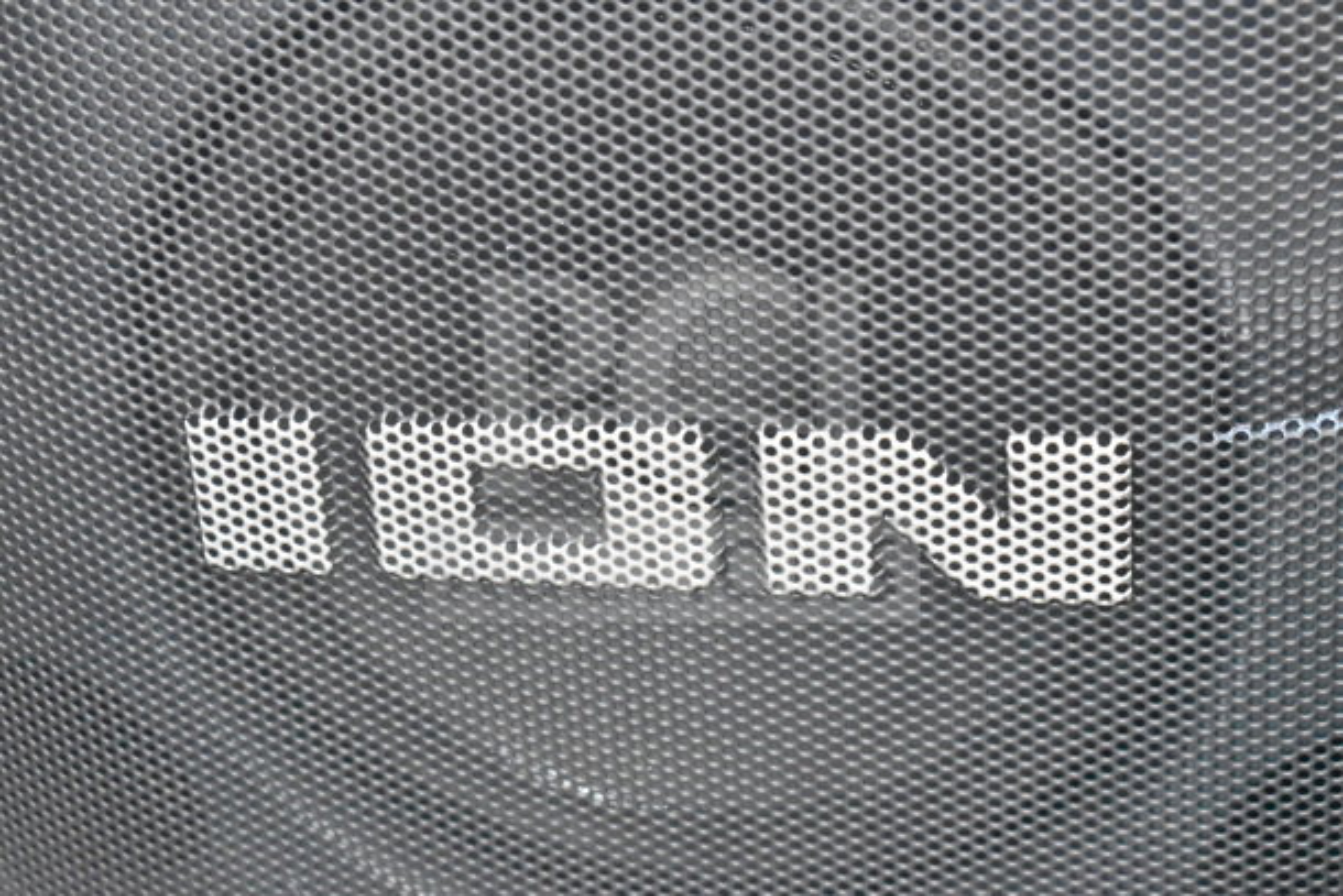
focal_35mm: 82
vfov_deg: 16.6
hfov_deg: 24.6
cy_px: 448
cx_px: 672
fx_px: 3078
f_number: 5.6
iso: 12800
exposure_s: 1/100
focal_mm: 55
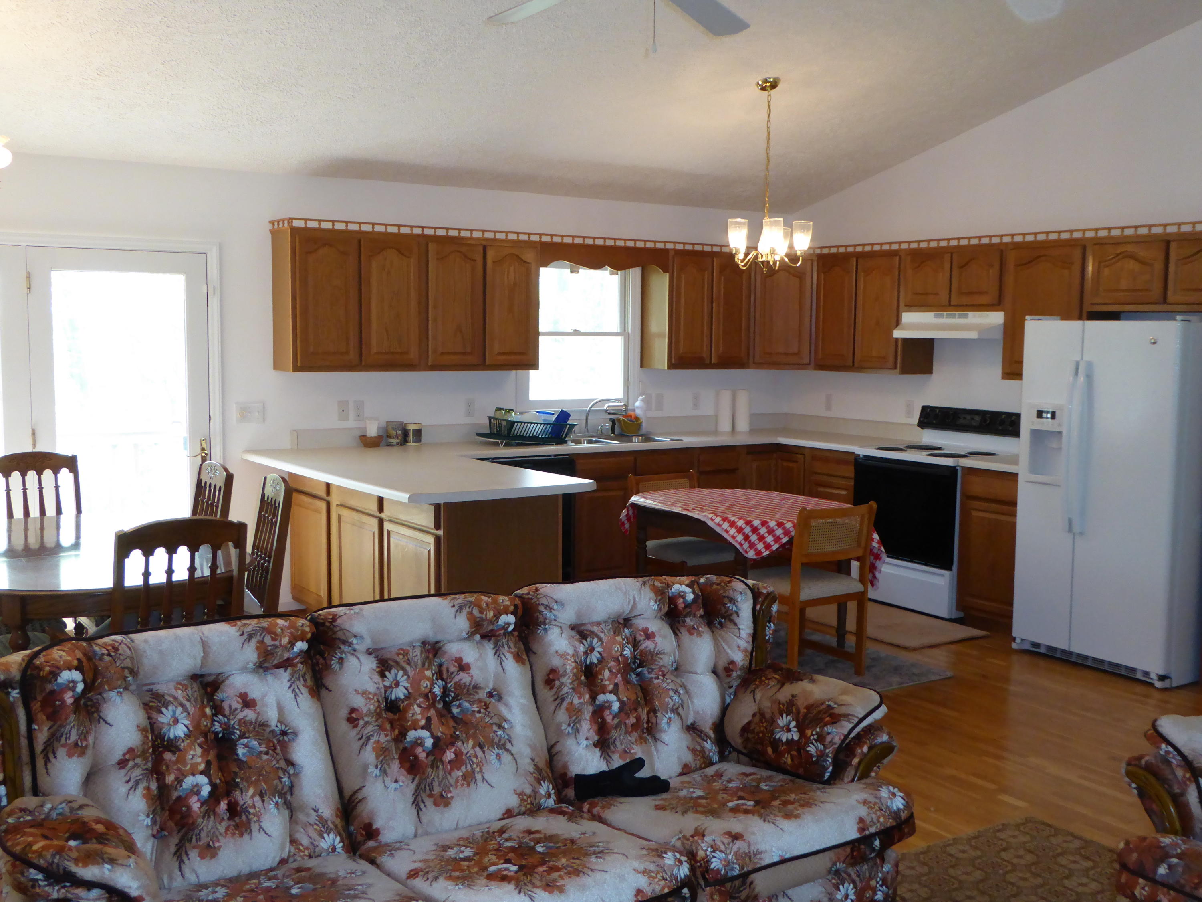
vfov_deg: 39.7
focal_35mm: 36
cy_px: 451
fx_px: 1250
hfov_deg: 51.4
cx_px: 601
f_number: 3.7
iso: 400
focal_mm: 6.3
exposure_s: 1/60
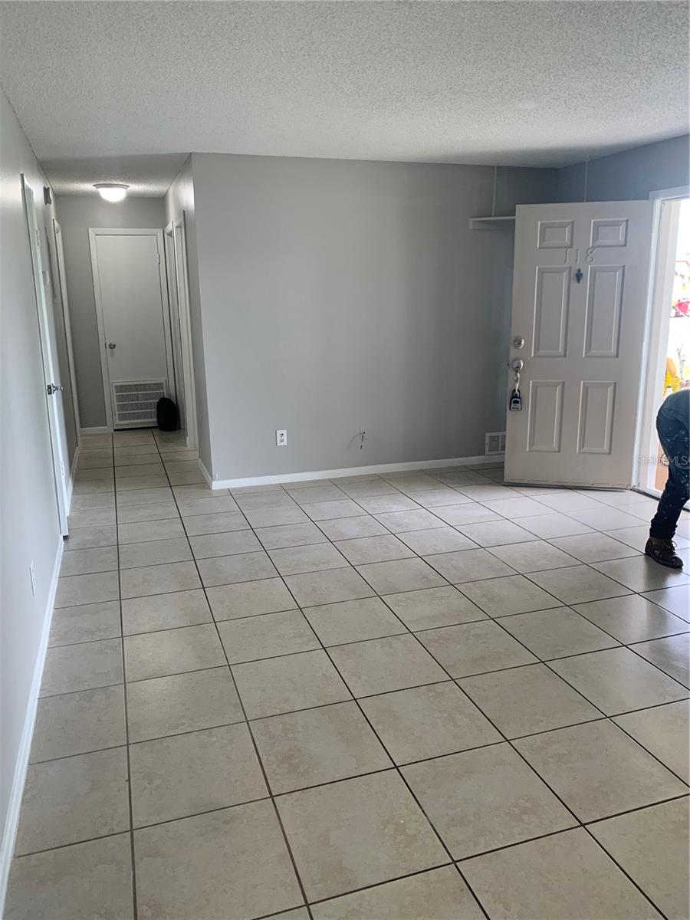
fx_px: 691
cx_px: 345
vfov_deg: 67.3
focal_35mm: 26
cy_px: 460
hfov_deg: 53.1
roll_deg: +0.7
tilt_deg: -13.1
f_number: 1.8
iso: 100
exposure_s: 1/120
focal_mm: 4.25
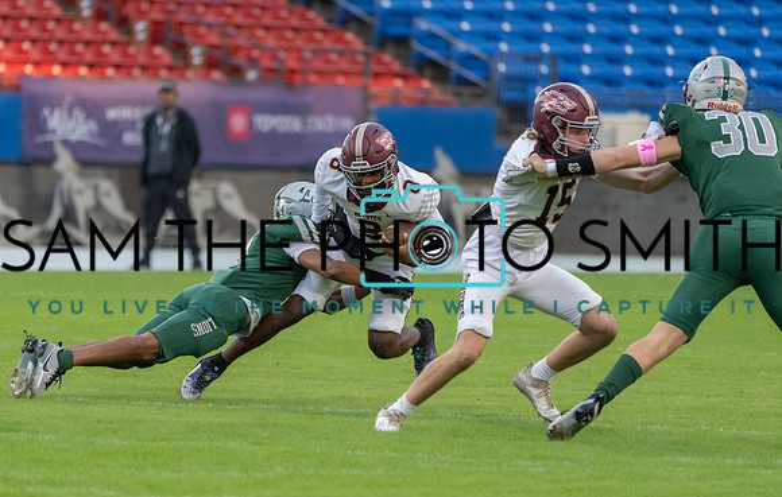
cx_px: 299
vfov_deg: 2.7
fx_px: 10723
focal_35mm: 501
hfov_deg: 4.2
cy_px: 237
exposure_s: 1/1250
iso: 2500
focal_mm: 400
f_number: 5.6
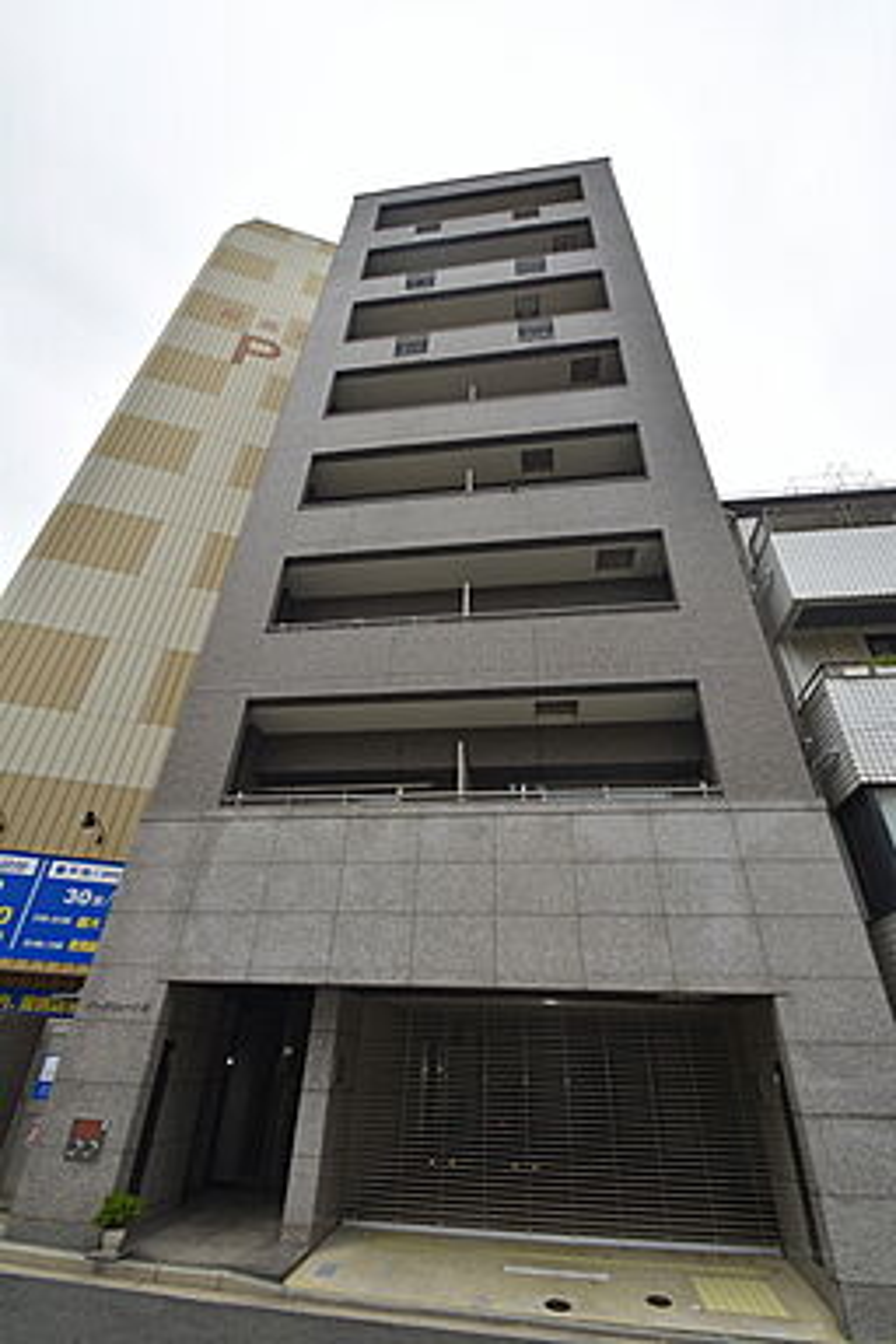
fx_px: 560
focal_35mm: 15
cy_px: 672
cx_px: 448
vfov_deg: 100.4
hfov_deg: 77.3
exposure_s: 1/200
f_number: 6.3
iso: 100
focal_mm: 10
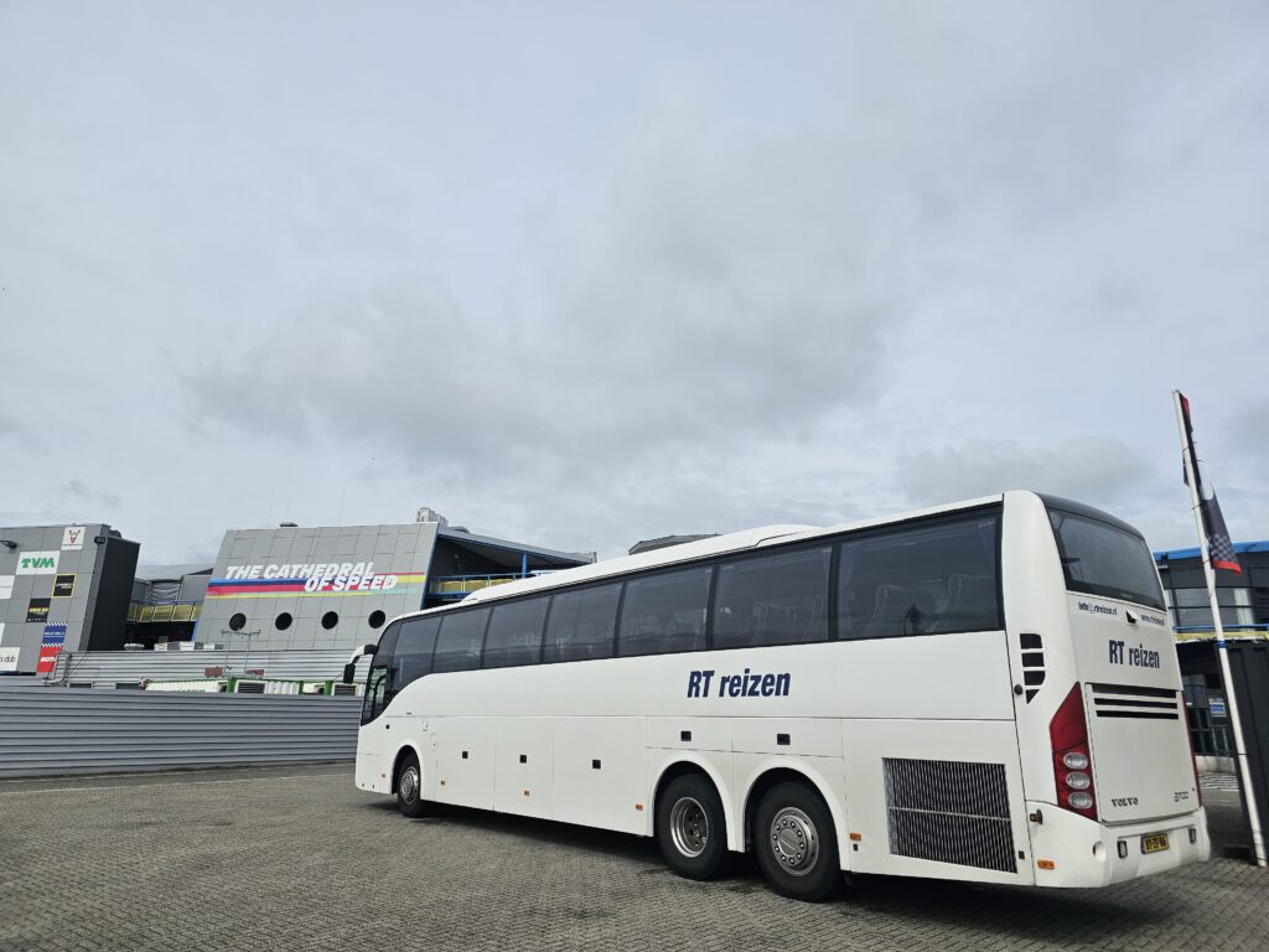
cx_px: 634
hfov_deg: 73.9
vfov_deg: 58.9
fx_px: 843
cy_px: 476
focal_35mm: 23
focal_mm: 6.3
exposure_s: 1/1859
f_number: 1.7
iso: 12
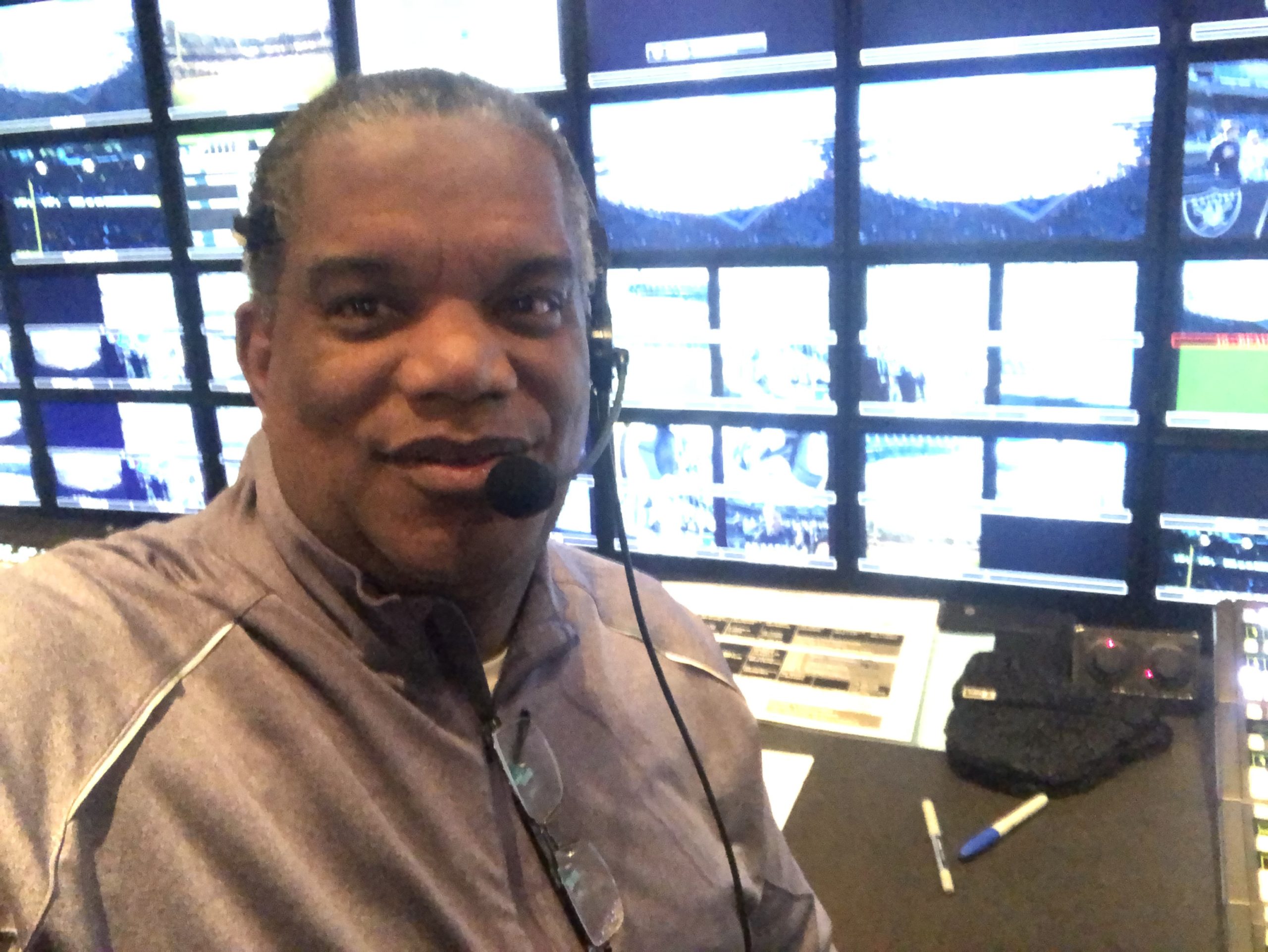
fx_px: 1173
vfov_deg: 44.2
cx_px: 634
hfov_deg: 56.8
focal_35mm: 32
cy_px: 476
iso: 1600
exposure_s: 1/15
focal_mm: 2.87
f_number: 2.2
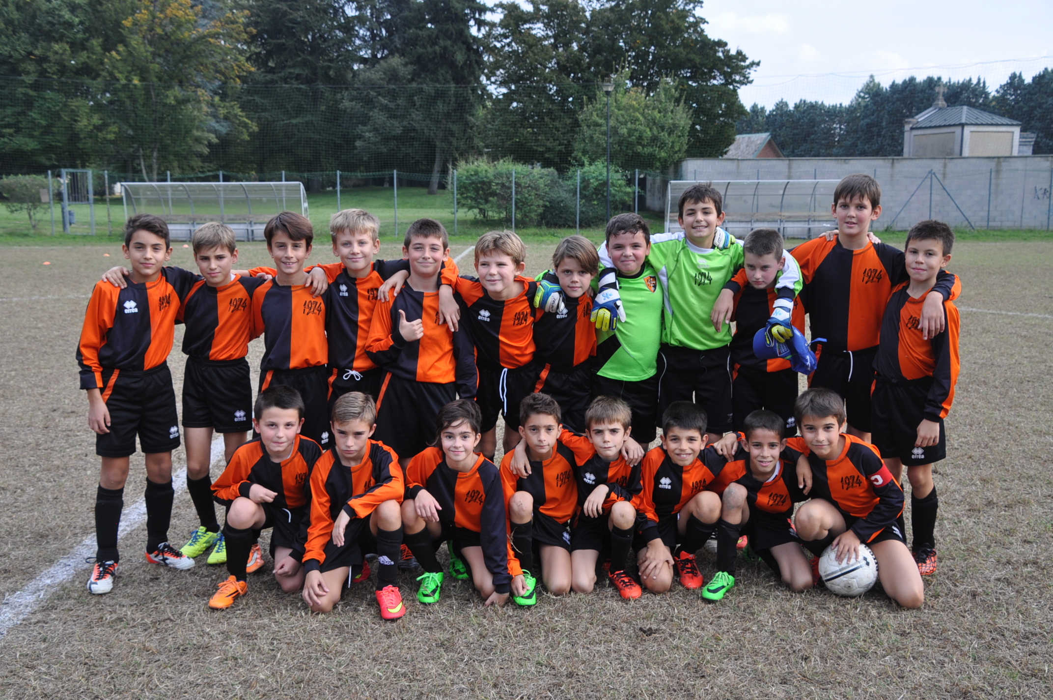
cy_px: 350
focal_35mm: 36
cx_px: 526
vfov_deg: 36.8
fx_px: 1052
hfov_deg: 53.2
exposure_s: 1/125
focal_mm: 24
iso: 280
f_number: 5.6
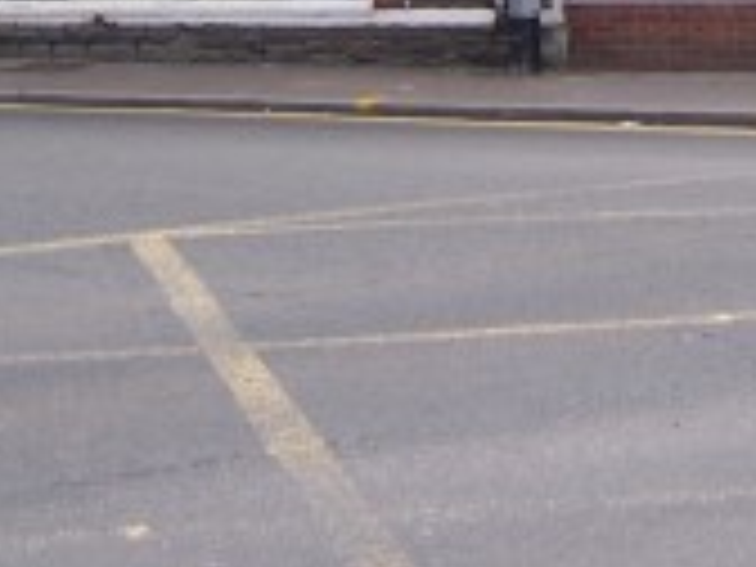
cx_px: 918
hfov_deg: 11.7
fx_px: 3604
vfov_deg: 8.8
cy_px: -220
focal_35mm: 165
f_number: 3.6
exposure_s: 1/250
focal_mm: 9
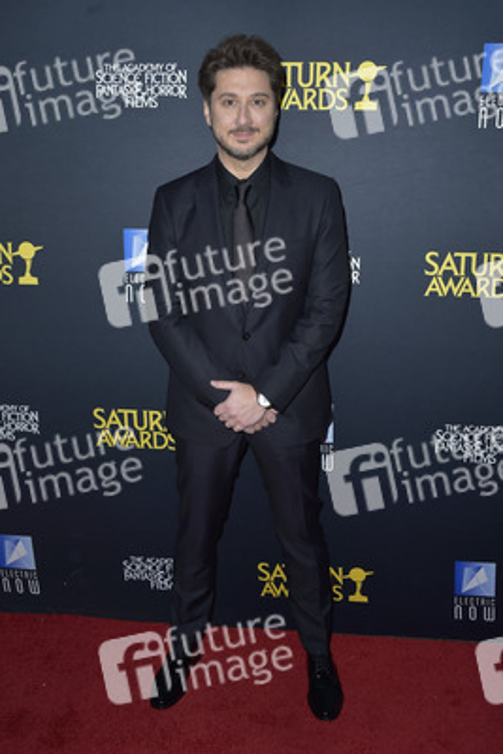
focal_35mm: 35
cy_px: 377
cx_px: 252
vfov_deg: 54.4
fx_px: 733
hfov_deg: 37.9
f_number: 6.3
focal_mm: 35
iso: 250
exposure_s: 1/250
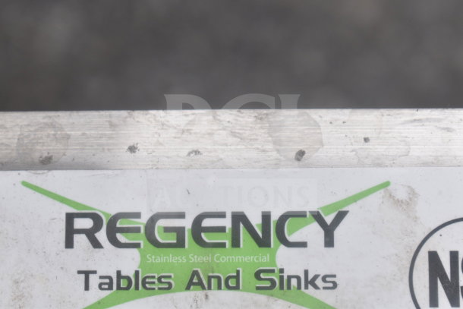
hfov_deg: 24.6
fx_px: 1061
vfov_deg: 16.6
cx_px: 232
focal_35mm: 82
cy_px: 154
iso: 200
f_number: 6.3
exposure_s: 1/160
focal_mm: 55
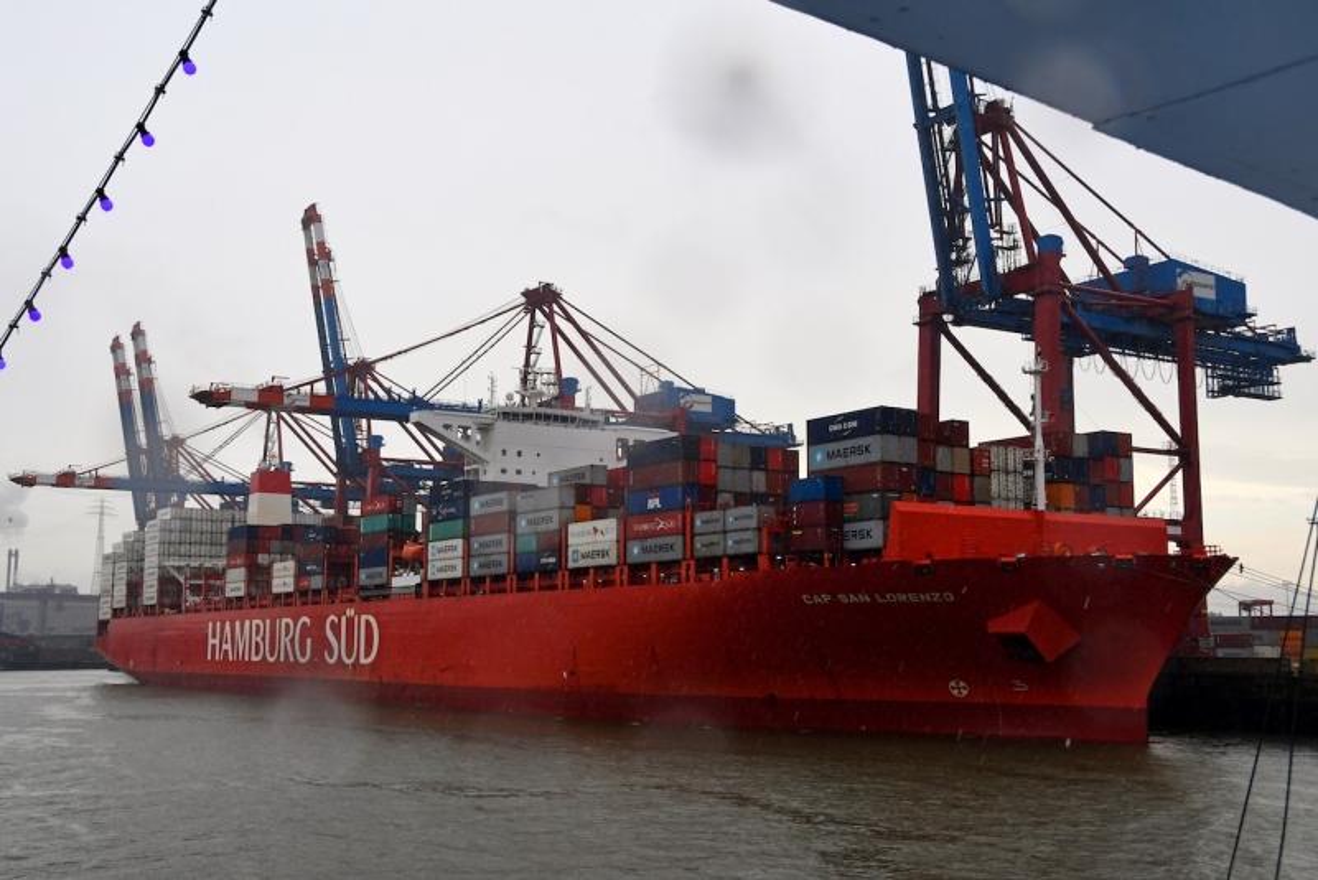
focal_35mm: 42
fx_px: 1538
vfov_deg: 31.9
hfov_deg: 46.4
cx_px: 659
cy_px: 440
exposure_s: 1/320
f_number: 9
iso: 800
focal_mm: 28
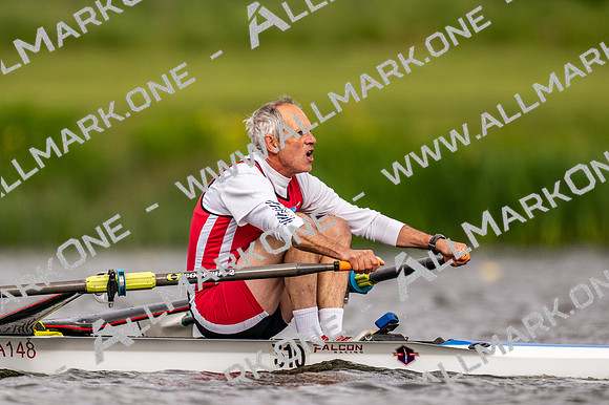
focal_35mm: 900
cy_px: 202
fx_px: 15216
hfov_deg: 2.3
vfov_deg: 1.5
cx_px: 304
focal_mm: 600
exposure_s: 1/2500
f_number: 4
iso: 450
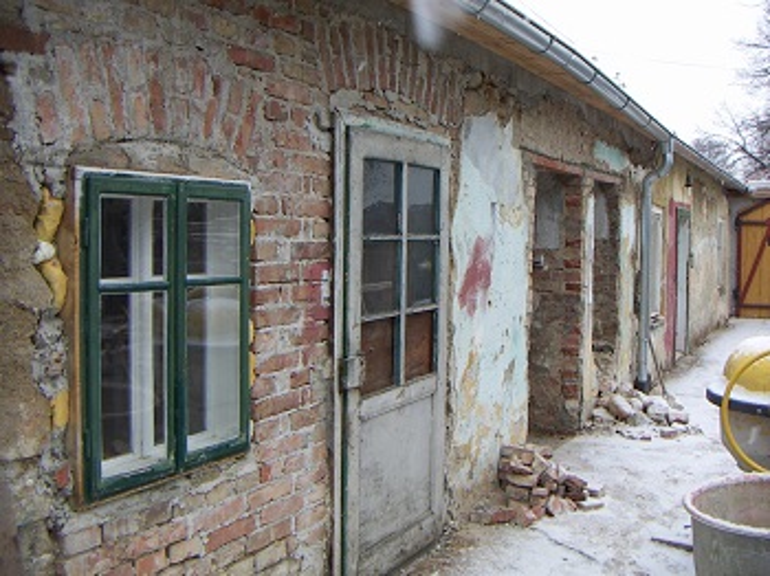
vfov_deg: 39.6
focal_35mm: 36
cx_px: 385
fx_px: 800
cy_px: 288
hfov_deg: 51.4
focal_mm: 4.7
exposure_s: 1/60
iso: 50
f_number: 2.8
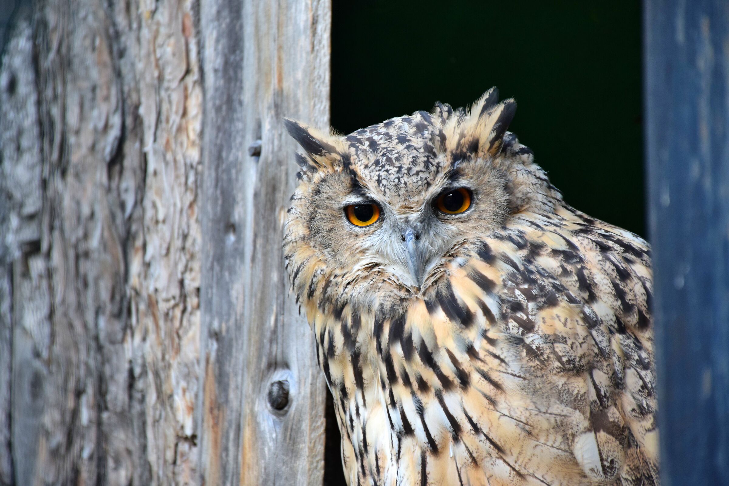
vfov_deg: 6.5
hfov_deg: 9.8
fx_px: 4252
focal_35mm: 210
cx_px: 364
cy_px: 243
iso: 800
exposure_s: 1/160
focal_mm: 140
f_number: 5.6
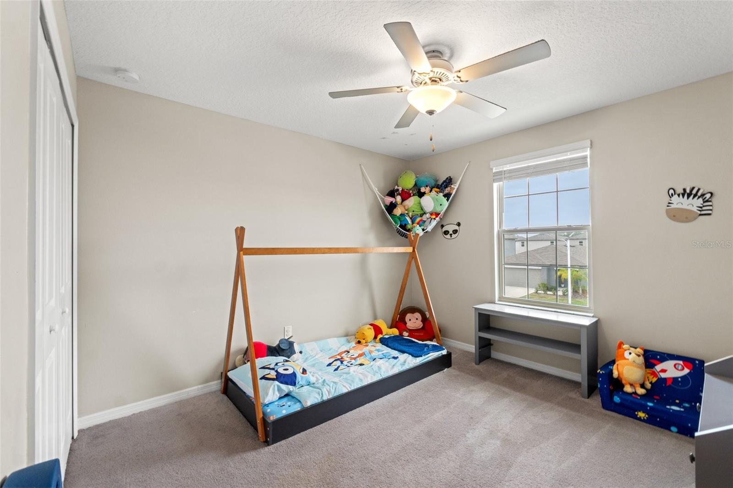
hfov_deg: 100.4
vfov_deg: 77.3
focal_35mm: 15
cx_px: 366
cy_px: 244
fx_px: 305
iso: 400
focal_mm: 10
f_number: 8
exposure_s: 1/6
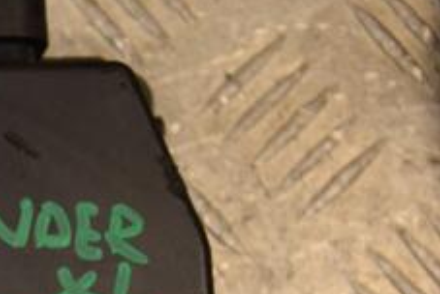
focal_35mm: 198
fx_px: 2423
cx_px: -93
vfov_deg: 6.9
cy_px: 333
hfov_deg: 10.2
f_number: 5
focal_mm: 50
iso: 800
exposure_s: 1/200
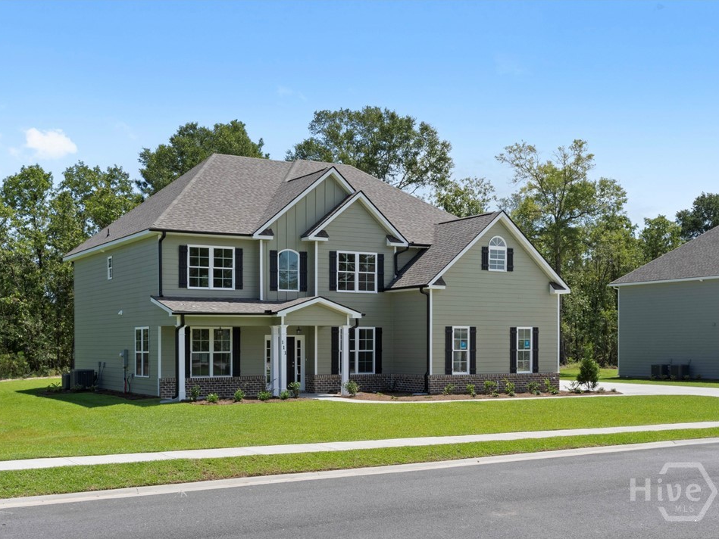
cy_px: 273
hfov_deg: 55.2
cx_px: 317
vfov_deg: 43.0
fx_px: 686
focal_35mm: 33
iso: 320
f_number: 18
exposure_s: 1/100
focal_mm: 30
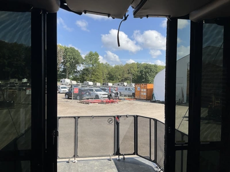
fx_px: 193
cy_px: 86
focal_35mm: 29
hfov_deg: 61.7
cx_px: 115
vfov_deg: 48.2
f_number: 1.8
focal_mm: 3
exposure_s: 1/1121
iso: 25
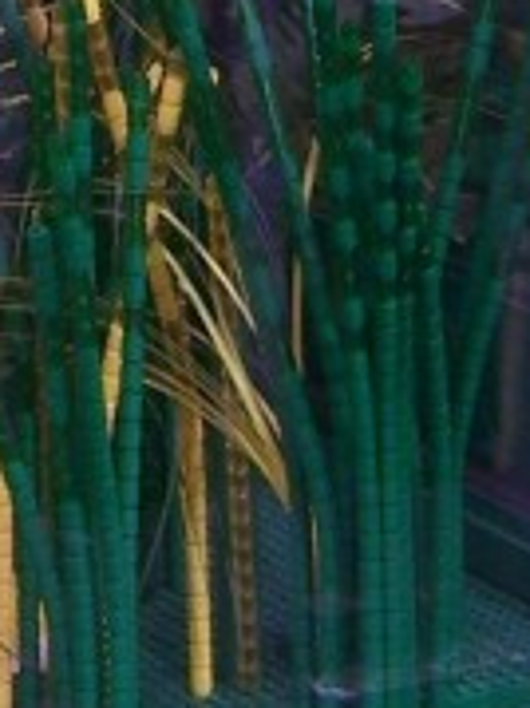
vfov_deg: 8.9
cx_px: -574
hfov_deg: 6.6
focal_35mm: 217
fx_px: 4435
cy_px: -419
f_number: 2.8
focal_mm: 6.3
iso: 80
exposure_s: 1/2
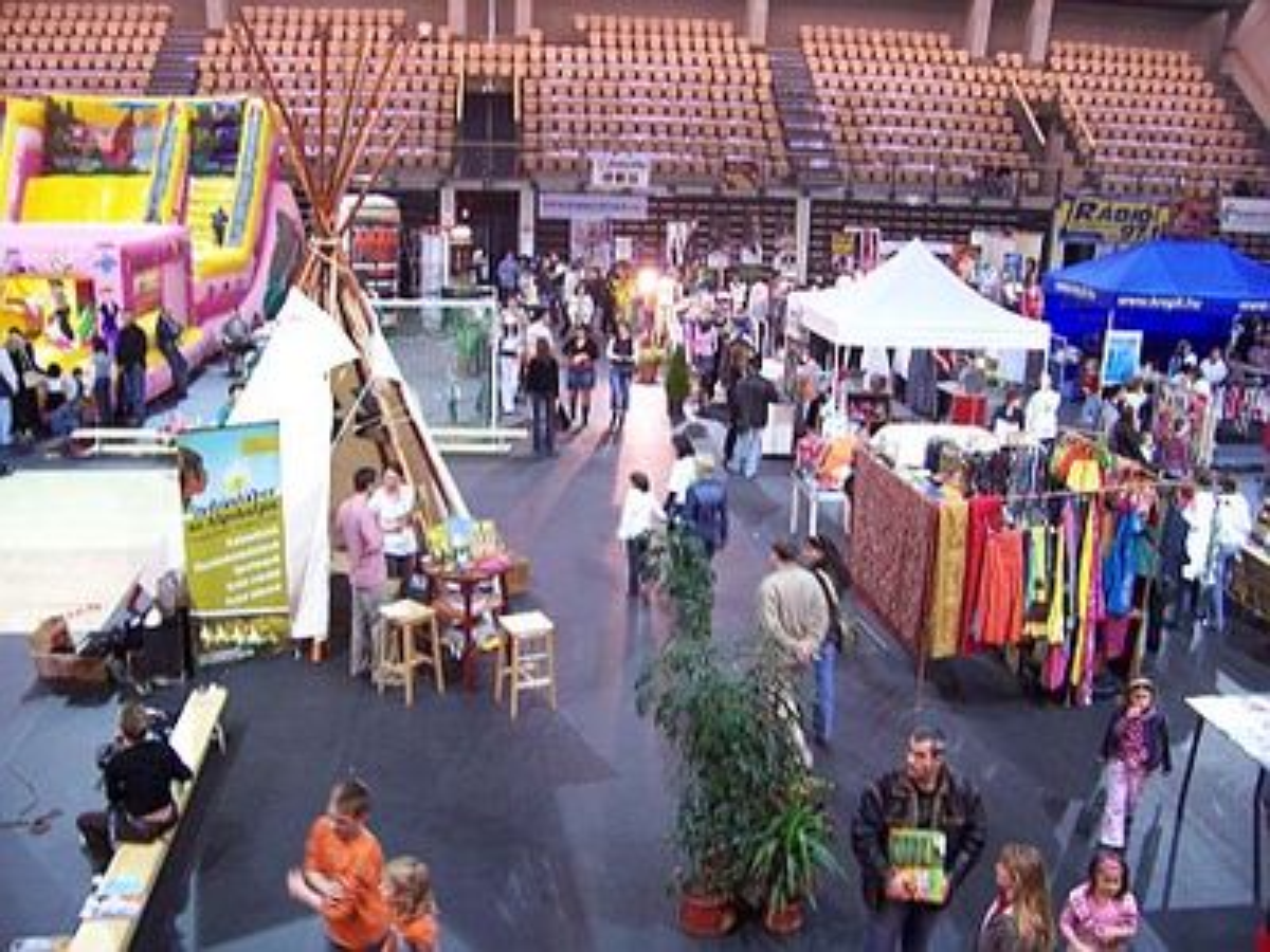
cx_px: 635
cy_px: 476
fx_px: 1247
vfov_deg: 41.8
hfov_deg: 54.0
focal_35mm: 34
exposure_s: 1/15
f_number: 2.7
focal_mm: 5.6
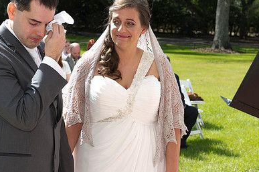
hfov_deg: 21.9
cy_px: 86
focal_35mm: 93
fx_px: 668
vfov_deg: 14.7
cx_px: 144
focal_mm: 62
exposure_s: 1/125
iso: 100
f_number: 7.1
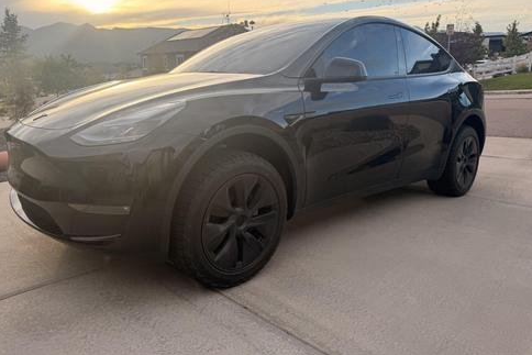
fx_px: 384
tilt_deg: -13.8
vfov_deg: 49.4
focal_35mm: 26
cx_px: 257
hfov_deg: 69.4
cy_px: 152
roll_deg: +1.9
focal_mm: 6.76
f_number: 1.78
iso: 100
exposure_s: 1/1553
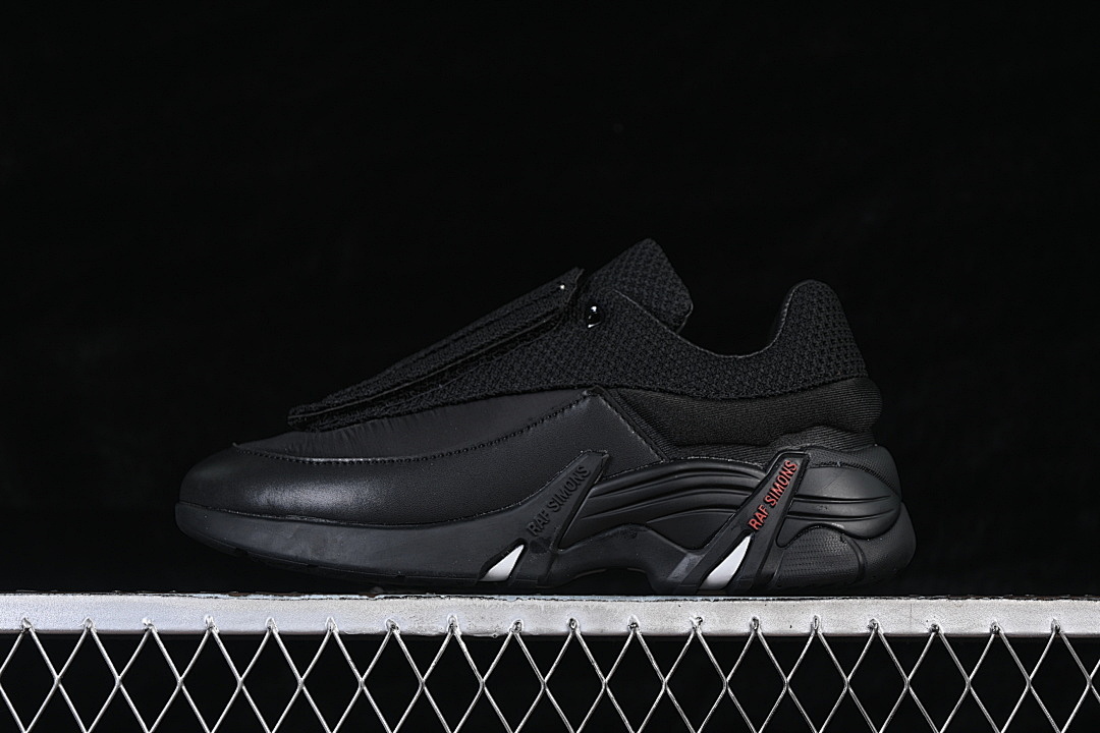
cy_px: 366
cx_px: 550
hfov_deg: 27.0
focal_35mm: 75
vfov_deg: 18.2
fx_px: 2291
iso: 160
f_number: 6.3
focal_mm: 50
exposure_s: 1/60
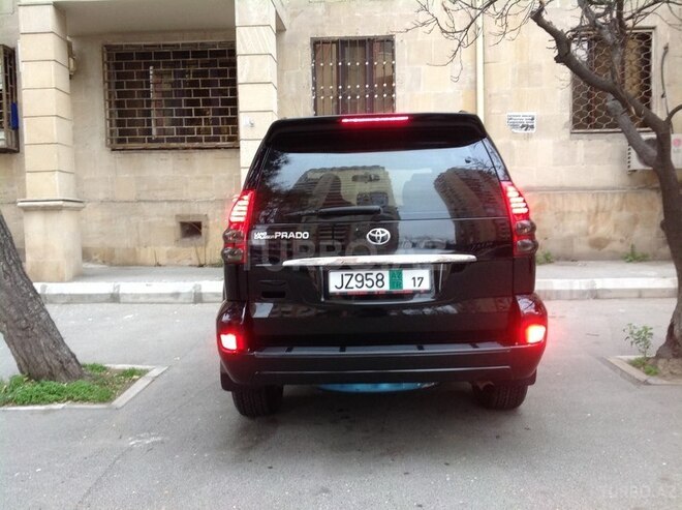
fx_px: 689
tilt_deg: -4.2
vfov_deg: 40.6
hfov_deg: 52.7
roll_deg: +0.3
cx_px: 341
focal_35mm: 35
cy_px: 255
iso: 100
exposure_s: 1/15
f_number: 2.4
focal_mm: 4.28
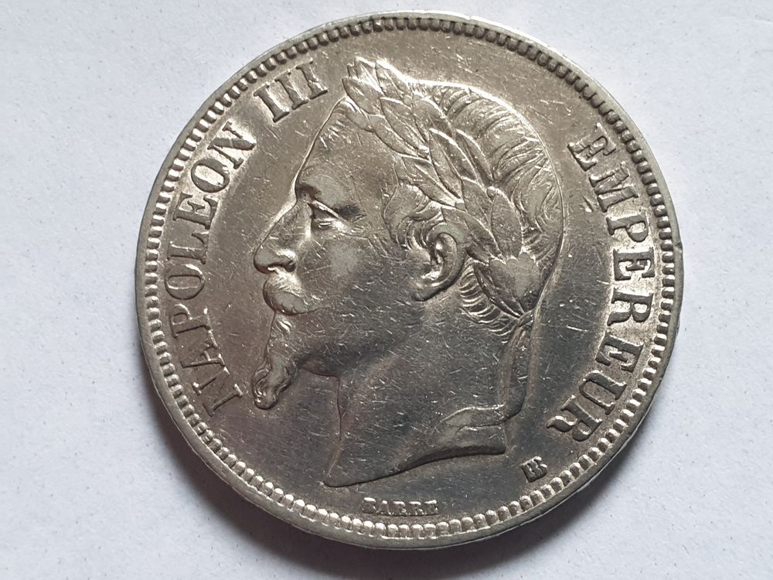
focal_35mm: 26
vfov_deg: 53.1
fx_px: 581
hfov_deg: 67.3
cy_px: 290
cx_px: 386
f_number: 2.4
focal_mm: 4.3
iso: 250
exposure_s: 1/28
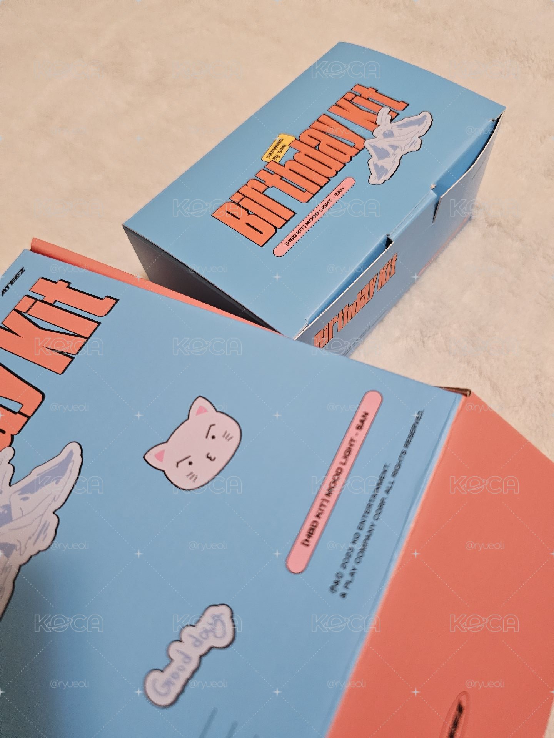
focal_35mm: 23
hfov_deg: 58.9
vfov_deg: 73.9
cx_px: 277
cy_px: 369
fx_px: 491
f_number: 1.7
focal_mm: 6.3
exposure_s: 1/120
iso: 1000
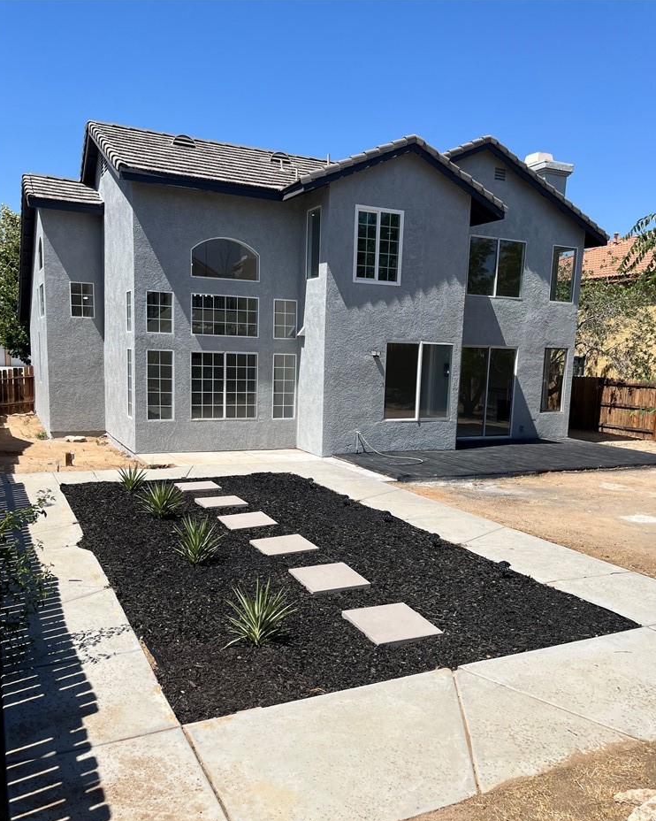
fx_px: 680
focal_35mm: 28
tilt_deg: -9.1
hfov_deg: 51.5
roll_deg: -1.7
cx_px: 331
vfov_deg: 62.1
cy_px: 450
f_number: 1.6
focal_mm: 5.1
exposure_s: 1/4484
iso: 50
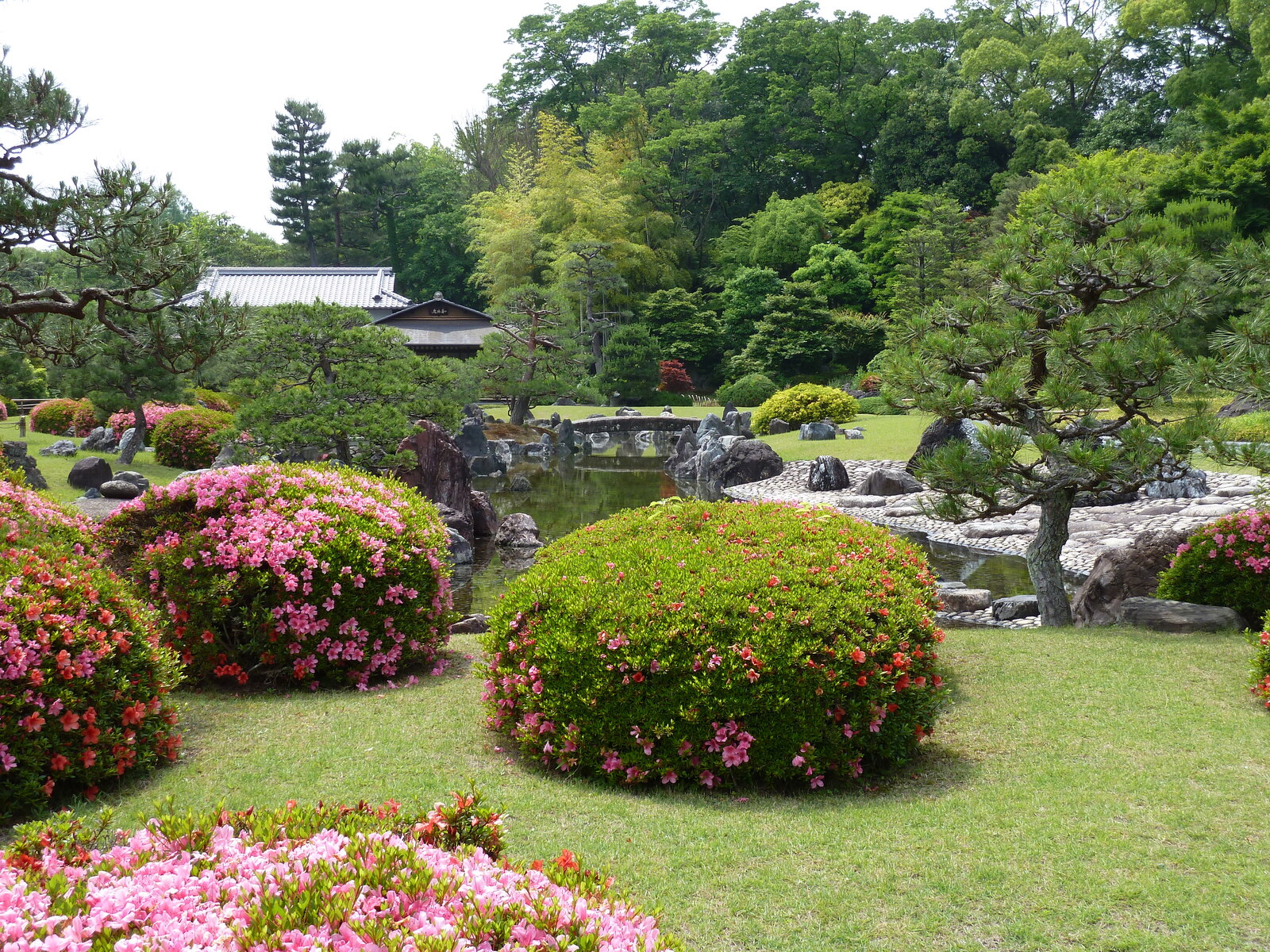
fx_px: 1761
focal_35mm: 48
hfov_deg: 39.7
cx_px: 635
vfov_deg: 30.3
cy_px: 476
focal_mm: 7.9
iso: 80
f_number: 4
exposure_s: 1/200
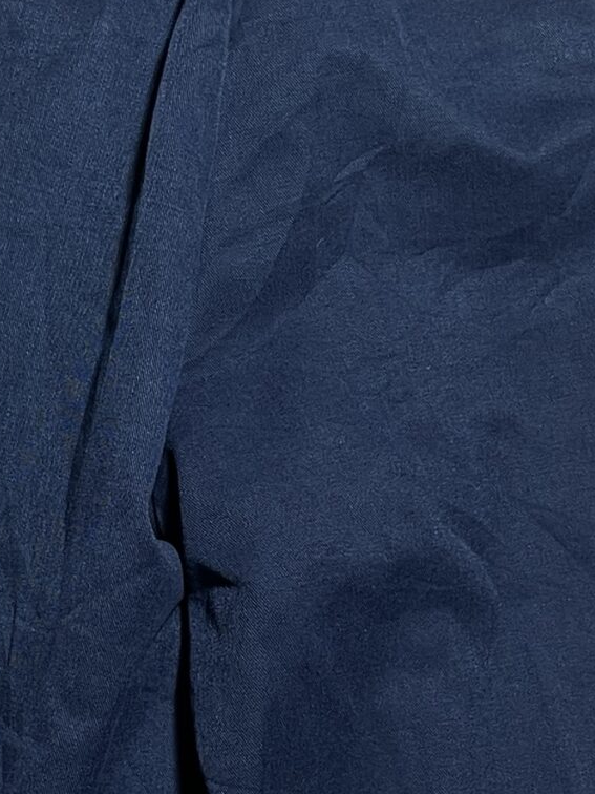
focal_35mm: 88
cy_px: 492
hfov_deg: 16.7
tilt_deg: -55.4
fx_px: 2017
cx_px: 169
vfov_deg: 22.2
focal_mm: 4.2
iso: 64
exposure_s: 1/50
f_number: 1.6
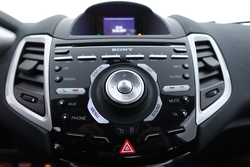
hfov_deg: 84.0
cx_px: 125
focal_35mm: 20
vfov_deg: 61.9
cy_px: 84
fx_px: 139
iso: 1600
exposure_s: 1/80
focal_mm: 7.6
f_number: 2
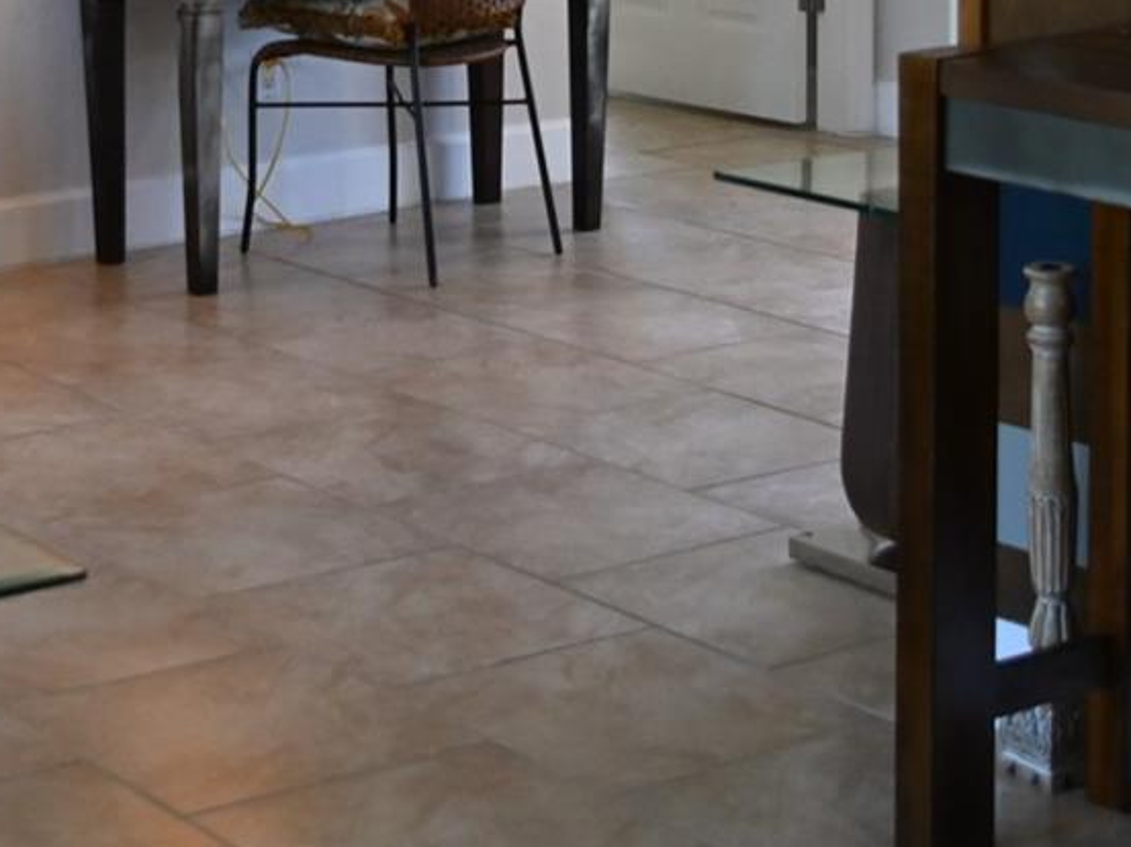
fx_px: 3409
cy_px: -88
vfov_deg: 13.9
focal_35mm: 104
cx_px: 233
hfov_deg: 18.7
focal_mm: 25
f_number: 4
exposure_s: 1/125
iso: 1000
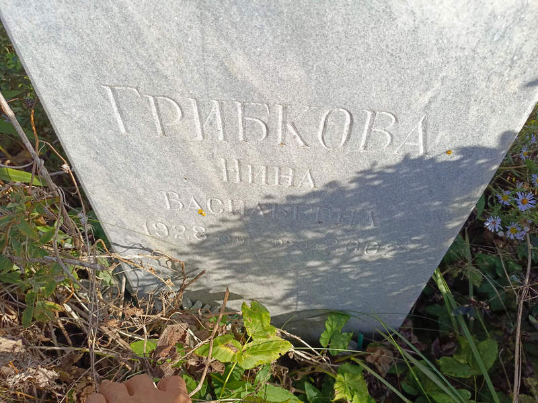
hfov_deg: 69.4
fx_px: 389
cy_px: 202
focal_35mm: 25
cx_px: 269
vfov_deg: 54.9
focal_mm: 4.76
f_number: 1.69
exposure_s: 1/755
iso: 108
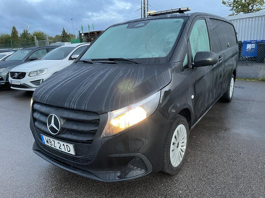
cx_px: 132
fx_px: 199
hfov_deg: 67.3
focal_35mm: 26
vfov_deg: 53.1
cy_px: 99
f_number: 1.6
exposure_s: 1/50
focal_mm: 4.2
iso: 320
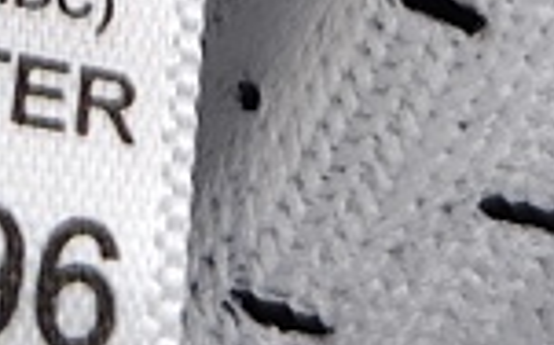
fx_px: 2745
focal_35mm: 182
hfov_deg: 11.4
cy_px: -984
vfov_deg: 6.1
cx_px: 0
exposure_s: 1/100
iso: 686
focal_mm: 5.56
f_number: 1.88
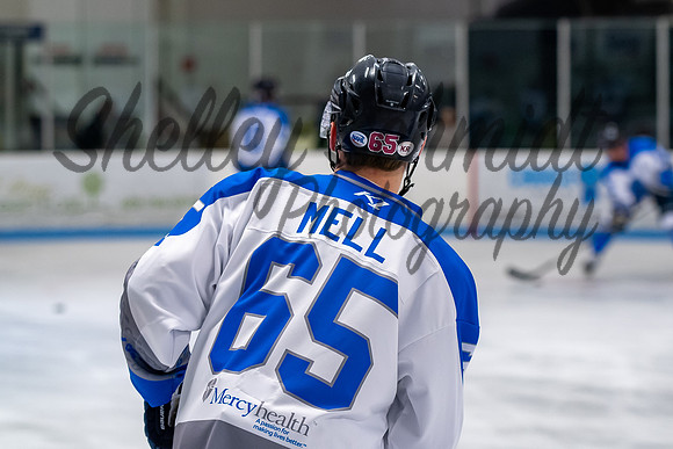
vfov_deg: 9.1
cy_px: 222
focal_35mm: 152
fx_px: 2833
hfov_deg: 13.5
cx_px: 354
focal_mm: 95
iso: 2000
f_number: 3.2
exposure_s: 1/800
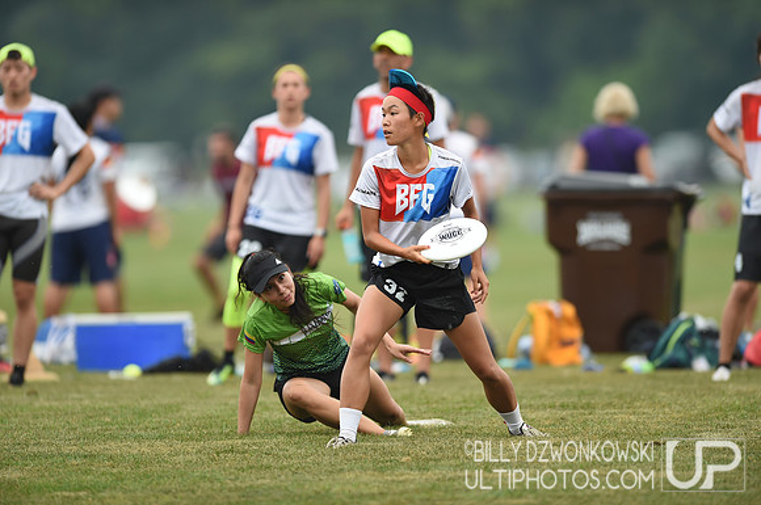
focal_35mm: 400
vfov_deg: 3.4
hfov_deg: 5.2
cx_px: 380
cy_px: 252
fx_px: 8444
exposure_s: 1/1250
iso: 500
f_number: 2.8
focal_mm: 400
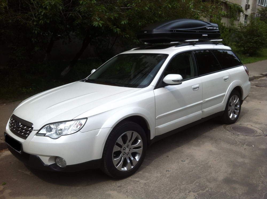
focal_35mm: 35
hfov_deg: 52.7
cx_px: 134
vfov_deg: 40.6
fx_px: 270
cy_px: 100
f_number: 2.8
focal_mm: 3.85
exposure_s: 1/973
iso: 80
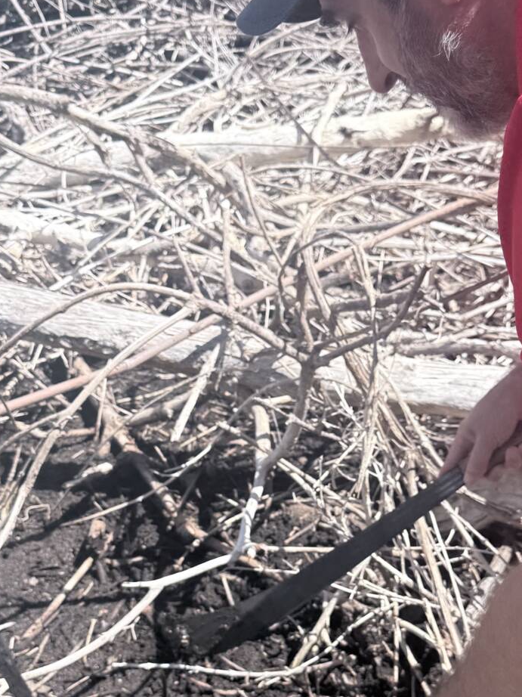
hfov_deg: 29.0
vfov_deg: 37.7
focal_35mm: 50
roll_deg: -0.9
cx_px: 317
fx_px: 1006
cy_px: 480
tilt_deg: -35.8
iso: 80
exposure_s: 1/3279
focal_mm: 6.76
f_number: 1.78
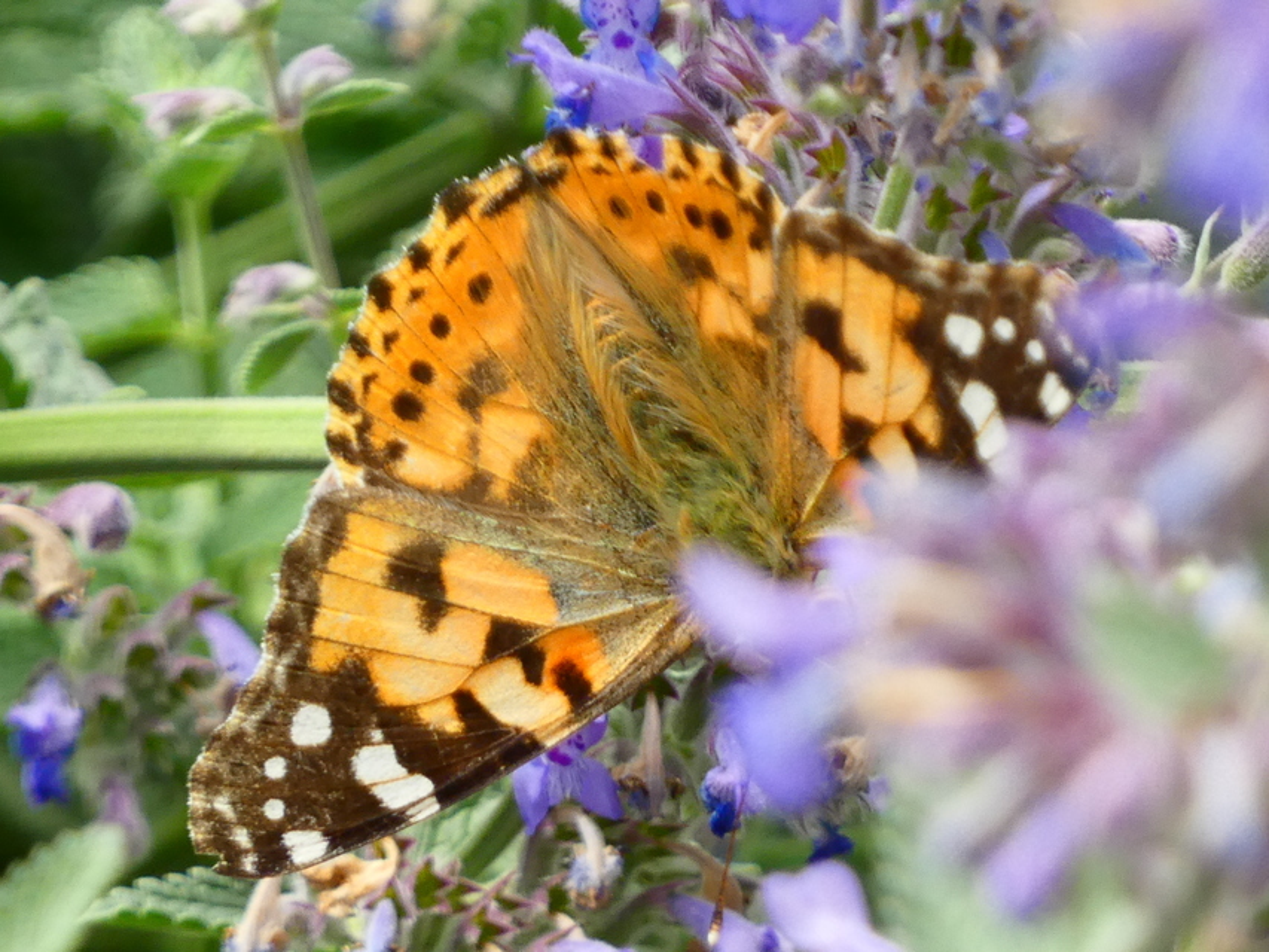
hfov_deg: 2.8
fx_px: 26288
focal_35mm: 717
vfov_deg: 2.1
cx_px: 634
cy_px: 476
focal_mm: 128.4
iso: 160
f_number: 5.6
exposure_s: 1/100
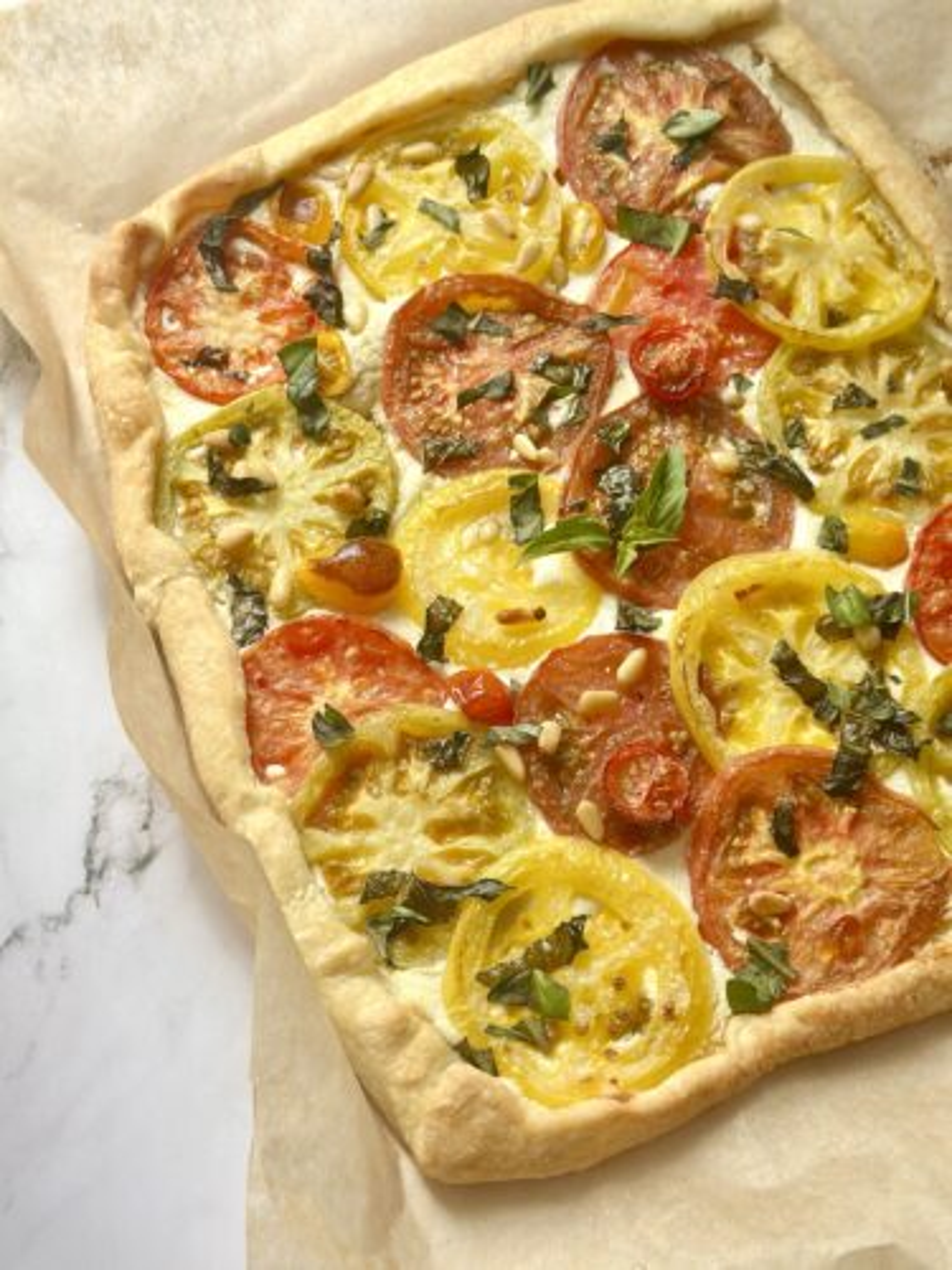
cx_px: 476
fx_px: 1760
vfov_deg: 39.7
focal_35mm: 48
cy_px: 635
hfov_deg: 30.3
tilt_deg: -68.3
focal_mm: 6.86
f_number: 1.78
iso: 80
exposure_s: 1/1613
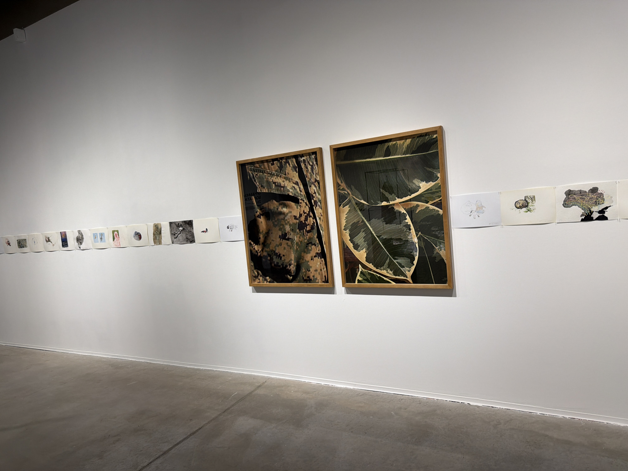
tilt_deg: -4.4
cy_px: 236
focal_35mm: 24
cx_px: 314
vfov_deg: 56.8
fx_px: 435
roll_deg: +4.4
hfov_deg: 71.6
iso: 80
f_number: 1.78
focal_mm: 6.76
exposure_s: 1/100
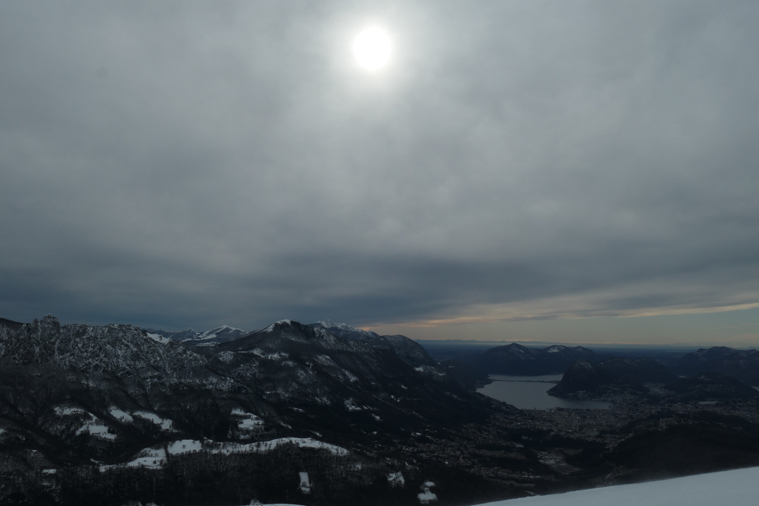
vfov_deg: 45.0
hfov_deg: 63.7
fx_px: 611
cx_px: 380
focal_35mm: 29
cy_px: 253
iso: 200
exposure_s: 1/1600
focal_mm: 10.8
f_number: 8
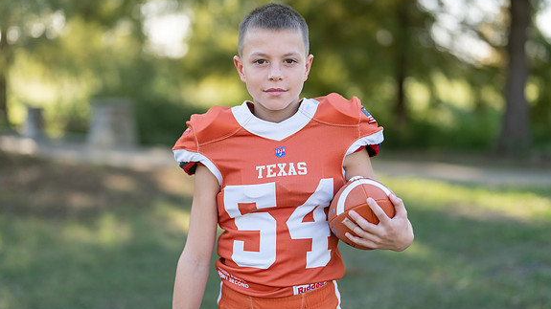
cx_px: 276
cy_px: 164
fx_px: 920
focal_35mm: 63
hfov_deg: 33.3
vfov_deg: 19.1
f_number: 1.2
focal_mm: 50
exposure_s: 1/1250
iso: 100
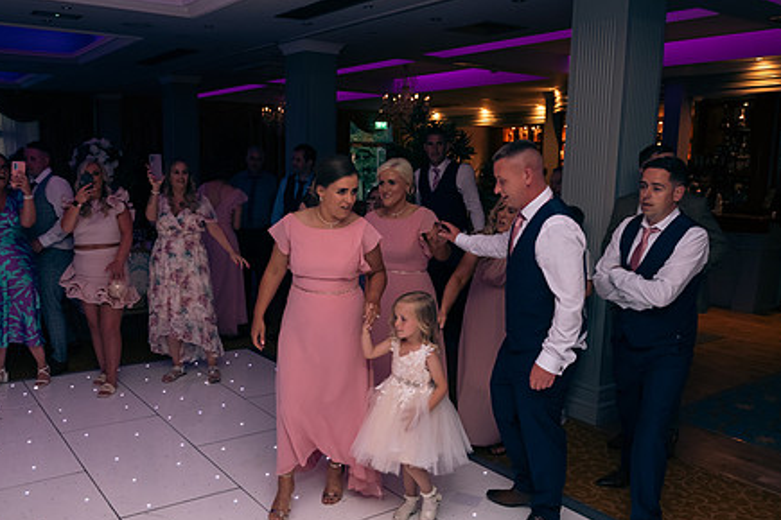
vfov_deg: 41.0
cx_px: 352
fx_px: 694
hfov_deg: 58.6
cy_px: 302
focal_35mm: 32
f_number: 3.5
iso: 800
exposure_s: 1/160
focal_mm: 24
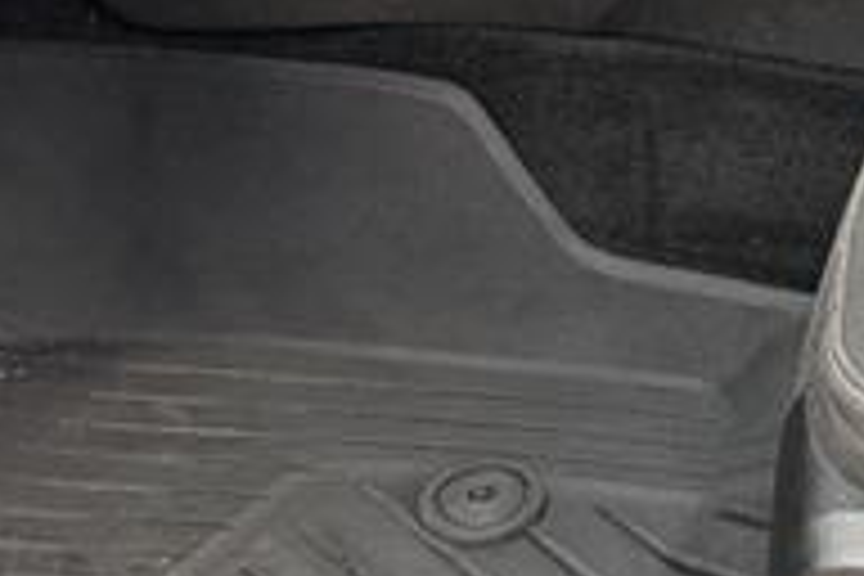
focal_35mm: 83
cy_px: 94
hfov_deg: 22.4
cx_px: 1062
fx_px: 1992
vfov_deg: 16.3
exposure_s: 1/312
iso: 138
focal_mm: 6.9
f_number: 1.68
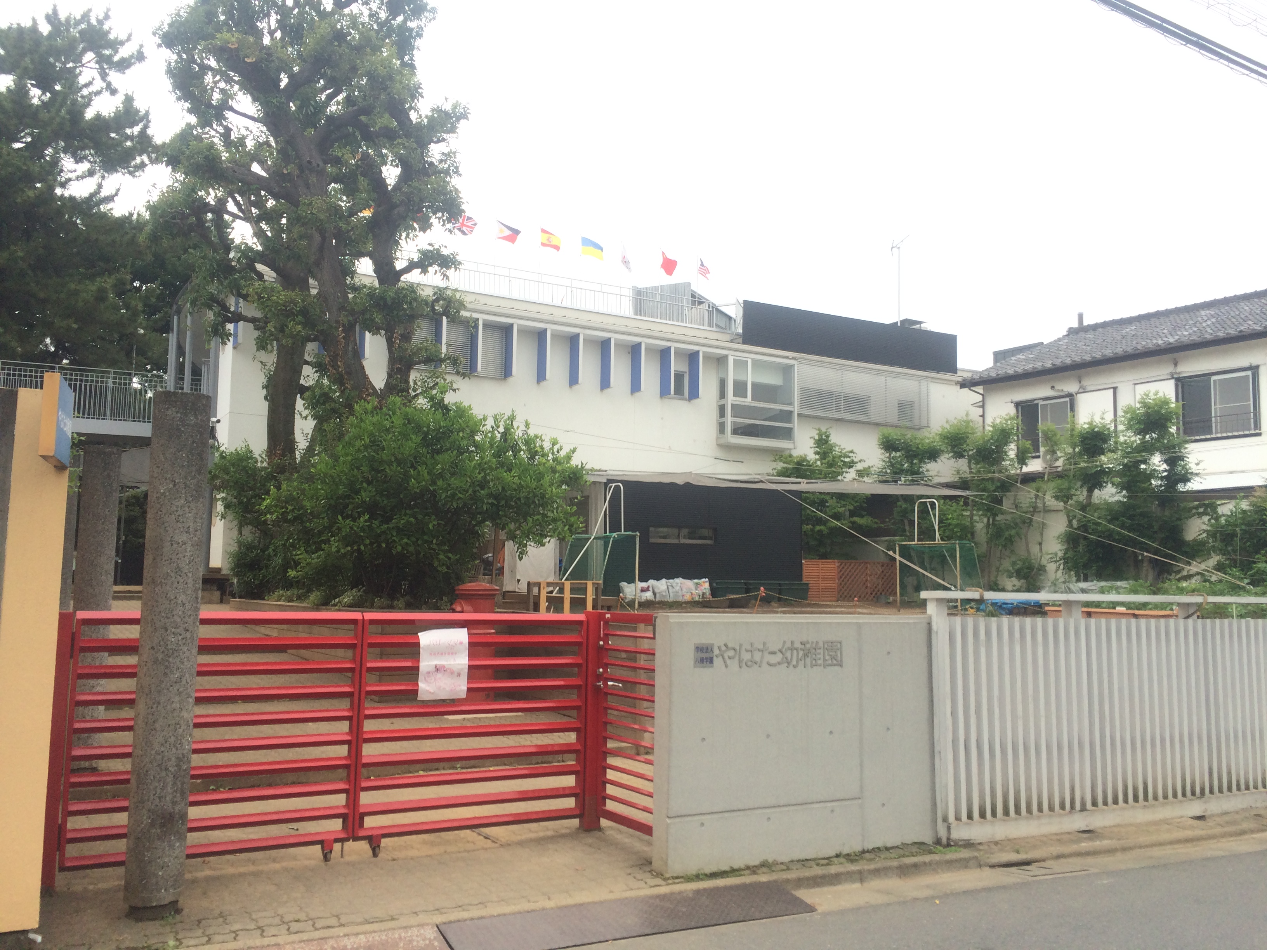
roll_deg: +0.0
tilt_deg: +5.3
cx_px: 634
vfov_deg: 48.2
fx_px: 1061
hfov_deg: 61.7
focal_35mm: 29
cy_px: 475
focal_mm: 4.15
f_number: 2.2
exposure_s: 1/363
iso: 32
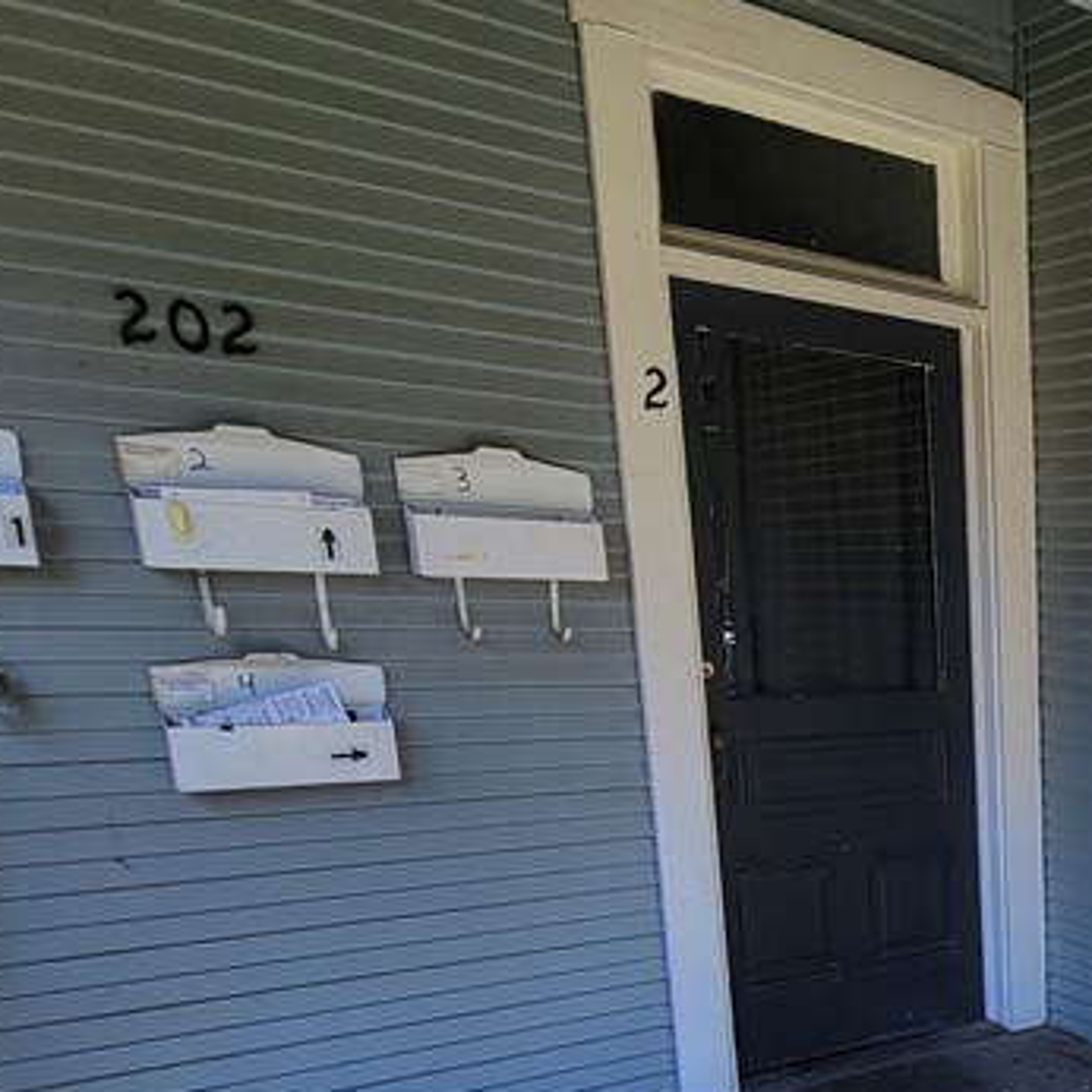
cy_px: 931
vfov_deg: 45.1
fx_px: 1213
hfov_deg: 37.5
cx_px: 1291
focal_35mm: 34
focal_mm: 2.2
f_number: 2.2
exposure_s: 1/240
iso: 50
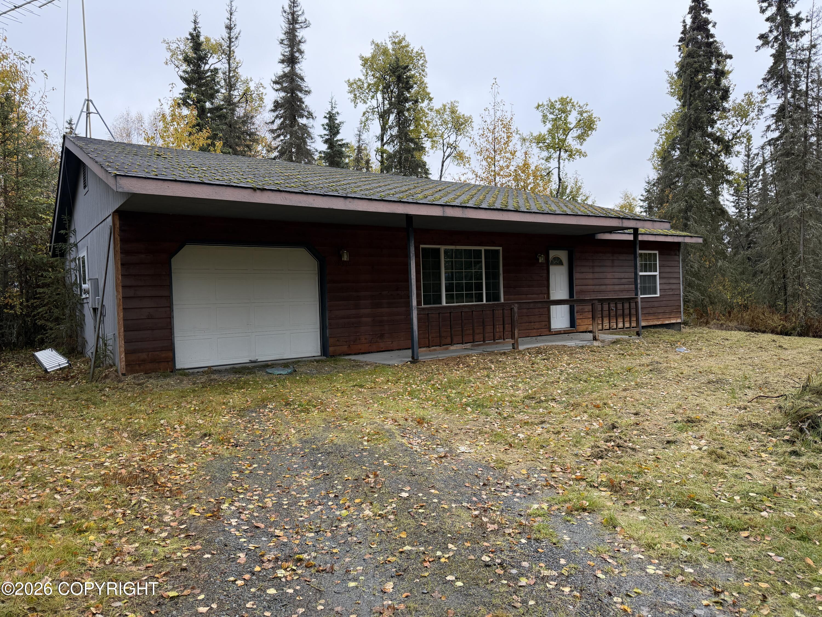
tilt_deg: -1.5
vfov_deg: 56.8
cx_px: 411
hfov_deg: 71.6
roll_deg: +2.1
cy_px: 308
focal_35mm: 24
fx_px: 570
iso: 100
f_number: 1.78
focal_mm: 6.76
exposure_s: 1/695
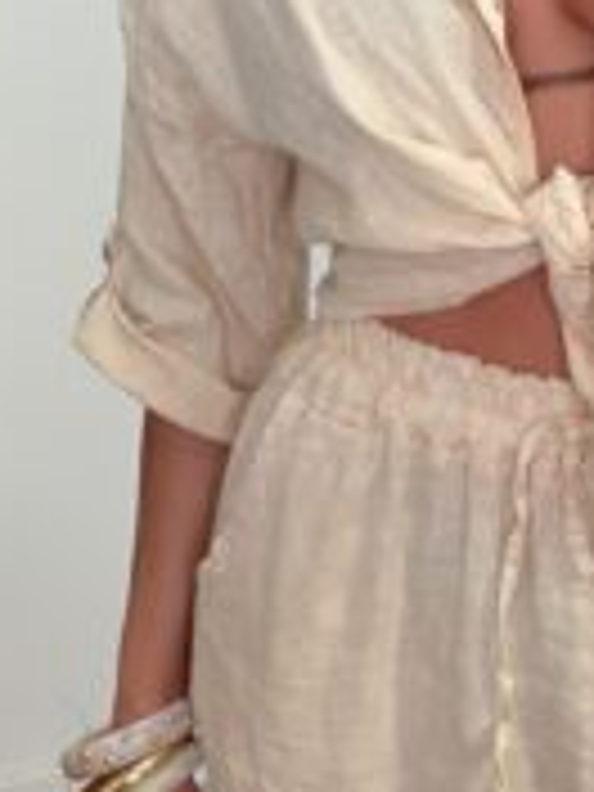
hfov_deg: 21.0
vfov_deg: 27.7
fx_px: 1556
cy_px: 104
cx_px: 580
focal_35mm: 68
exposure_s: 1/109
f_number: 1.9
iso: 80
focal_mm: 2.71
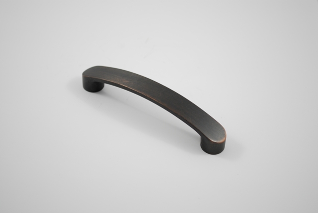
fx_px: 584
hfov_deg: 30.5
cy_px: 106
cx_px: 159
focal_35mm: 66
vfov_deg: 20.7
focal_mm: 44
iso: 100
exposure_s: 1/20
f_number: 5.3
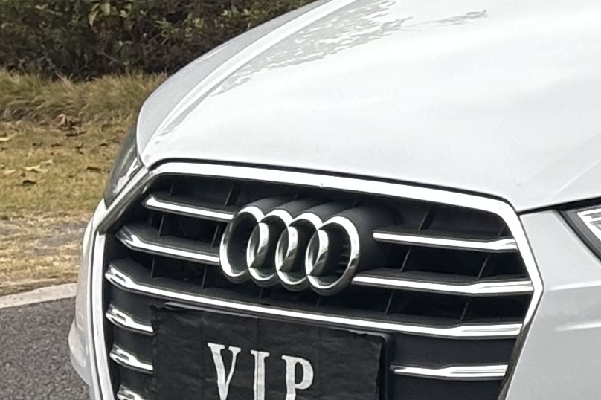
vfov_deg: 5.1
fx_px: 4505
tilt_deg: -3.3
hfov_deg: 7.3
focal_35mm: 270
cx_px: 1265
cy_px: -170
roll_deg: -0.7
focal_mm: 5.96
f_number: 1.6
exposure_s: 1/314
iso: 32
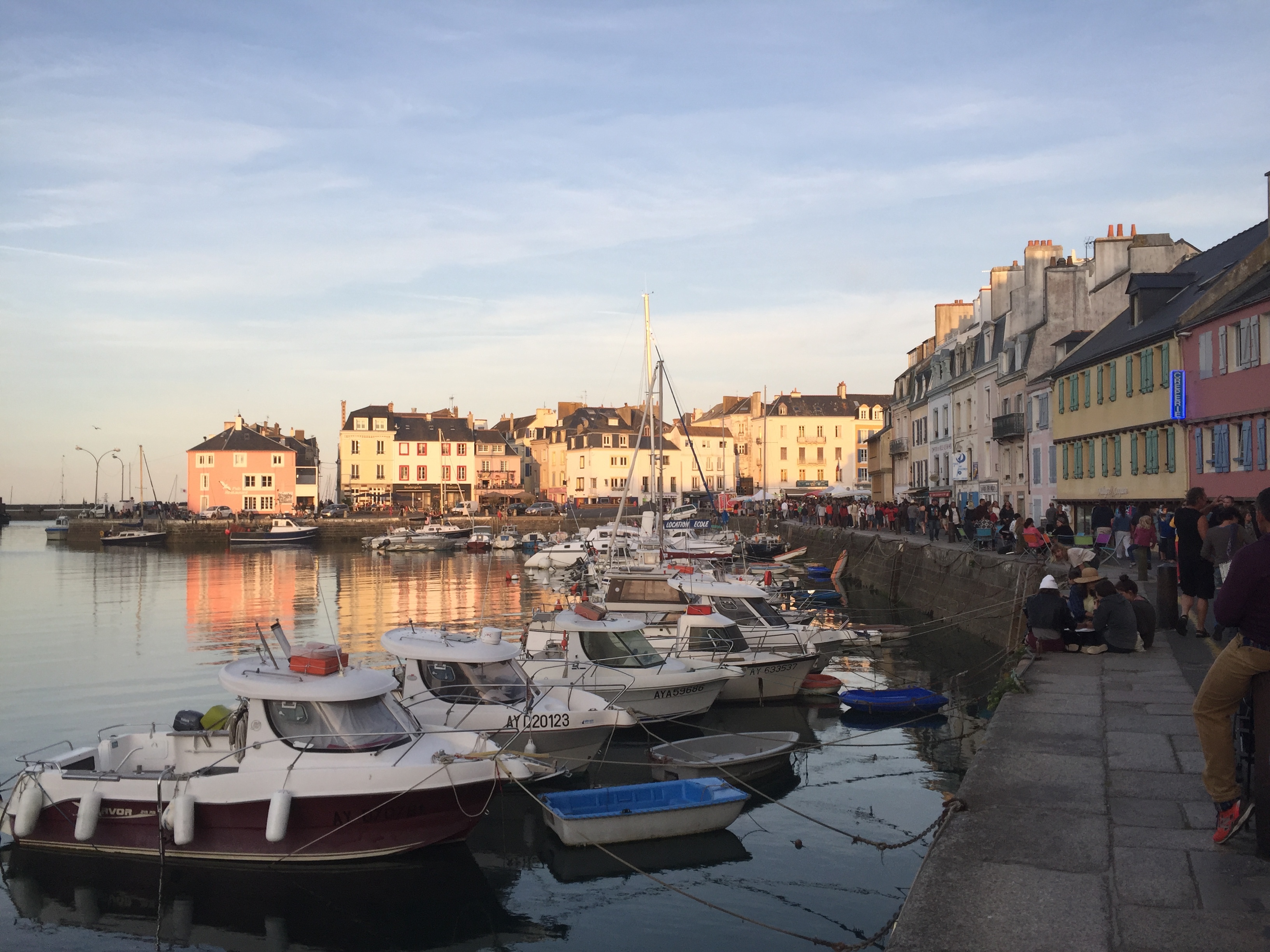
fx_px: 1064
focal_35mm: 29
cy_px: 476
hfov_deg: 61.7
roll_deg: +0.0
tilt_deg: +2.0
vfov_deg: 48.2
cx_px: 635
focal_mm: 4.15
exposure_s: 1/421
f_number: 2.2
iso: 32
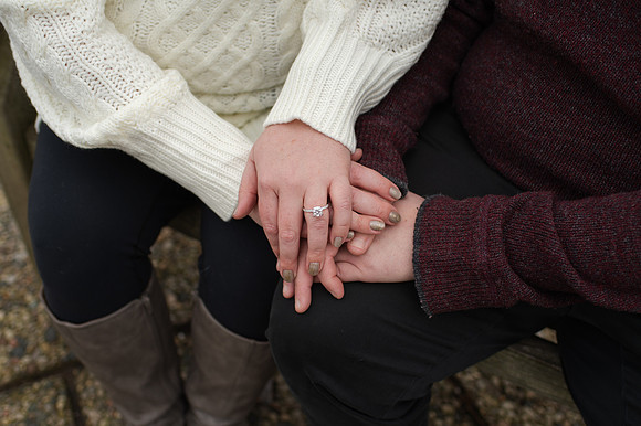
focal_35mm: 41
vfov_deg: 32.4
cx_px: 320
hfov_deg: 47.3
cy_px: 250
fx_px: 732
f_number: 2.8
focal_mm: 35
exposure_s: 1/320
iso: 100
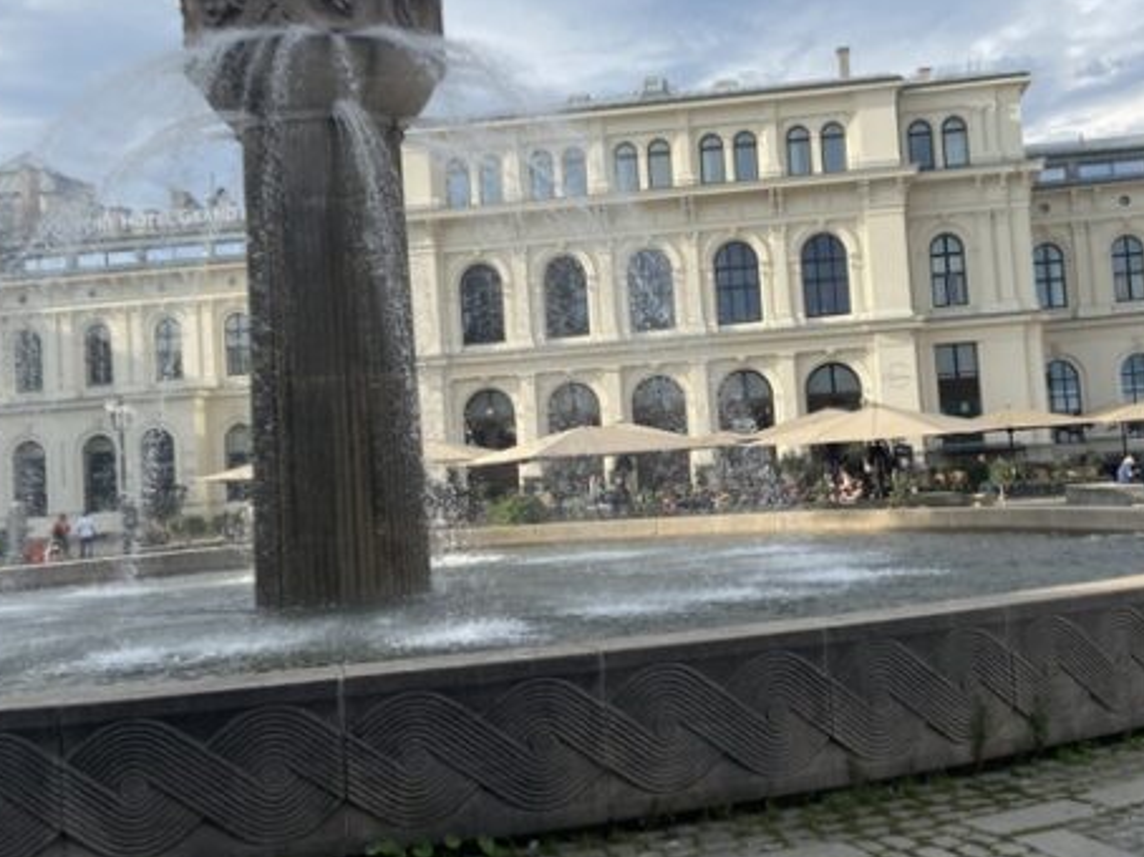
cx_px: 648
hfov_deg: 42.9
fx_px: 1453
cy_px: 373
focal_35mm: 44
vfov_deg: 32.8
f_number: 1.8
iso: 32
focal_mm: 4.25
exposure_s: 1/1412
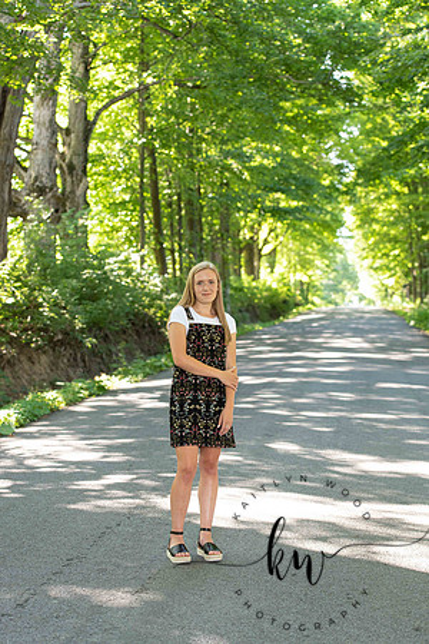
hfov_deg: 19.5
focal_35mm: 70
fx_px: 1251
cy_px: 322
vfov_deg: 28.8
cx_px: 214
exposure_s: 1/200
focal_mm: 70
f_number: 3.5
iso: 640
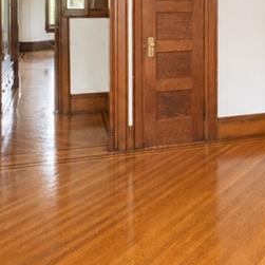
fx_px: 450
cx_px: 287
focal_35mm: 52
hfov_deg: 29.7
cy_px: -8
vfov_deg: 30.2
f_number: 8
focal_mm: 10
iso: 2000
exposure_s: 1/80
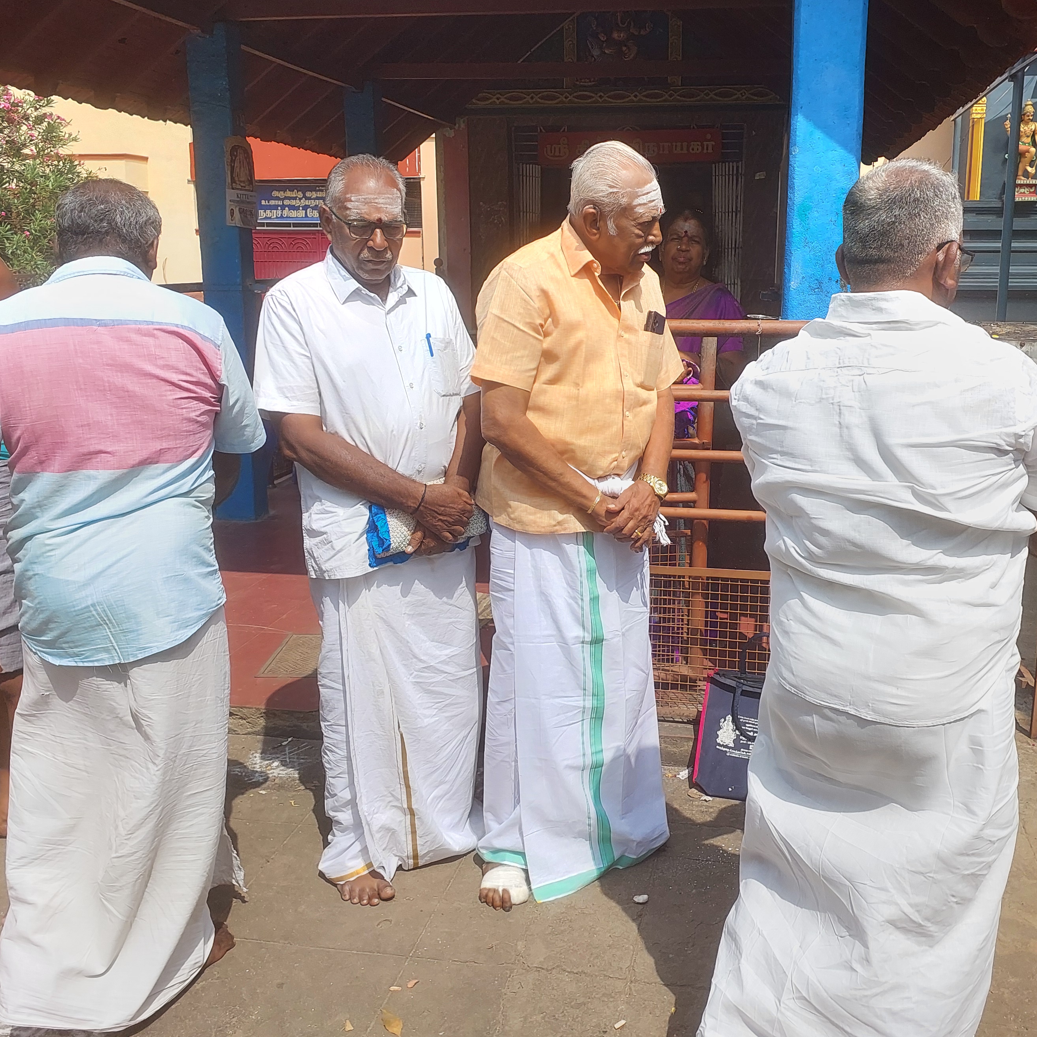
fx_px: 1051
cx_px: 613
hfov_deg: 52.2
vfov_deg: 52.4
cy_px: 454
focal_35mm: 31
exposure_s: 1/655
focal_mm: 5.06
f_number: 1.8
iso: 25
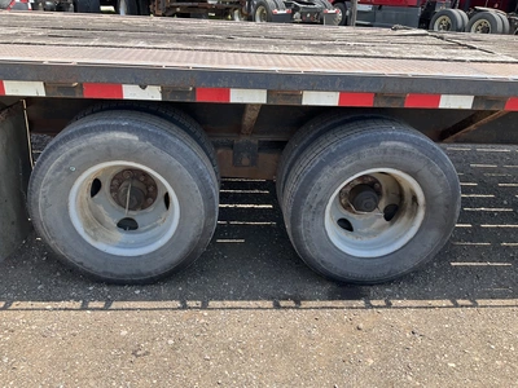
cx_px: 259
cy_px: 194
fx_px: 434
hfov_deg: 61.7
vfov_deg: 48.2
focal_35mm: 29
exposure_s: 1/529
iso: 25
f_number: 1.8
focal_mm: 3
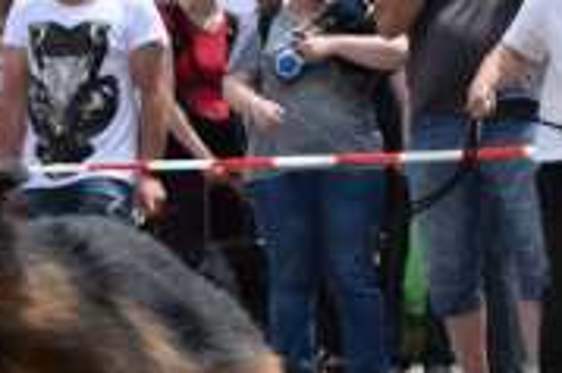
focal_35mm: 483
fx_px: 7533
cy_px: 418
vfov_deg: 2.8
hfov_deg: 4.3
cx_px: 78
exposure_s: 1/500
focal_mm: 90
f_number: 8
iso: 250
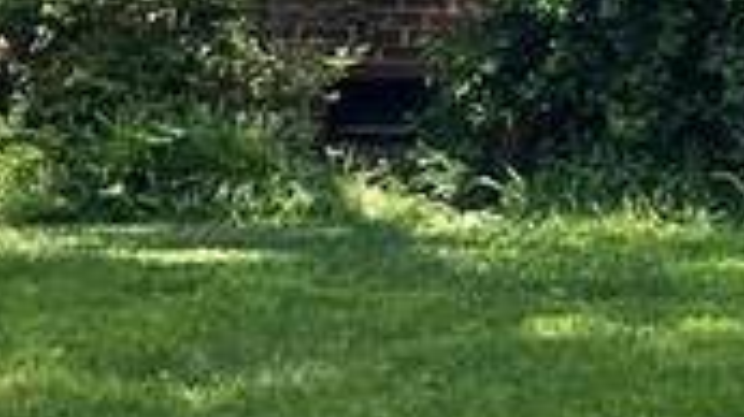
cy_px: -150
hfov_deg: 10.1
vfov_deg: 5.7
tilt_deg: +1.6
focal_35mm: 210
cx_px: 933
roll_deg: -2.0
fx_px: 4140
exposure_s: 1/895
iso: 32
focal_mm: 4.2
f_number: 1.6
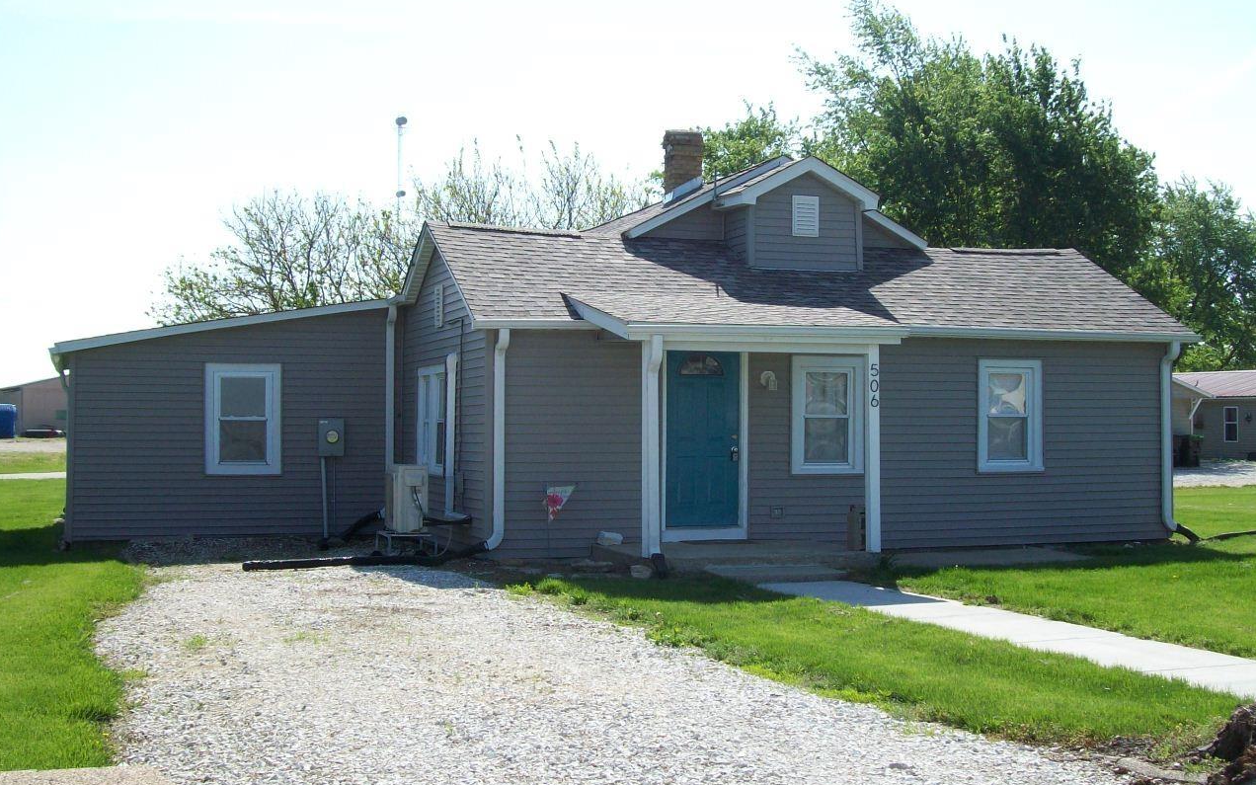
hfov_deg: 41.8
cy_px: 371
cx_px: 627
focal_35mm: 48
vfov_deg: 26.9
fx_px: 1643
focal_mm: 7.6
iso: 80
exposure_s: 1/373
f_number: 5.4
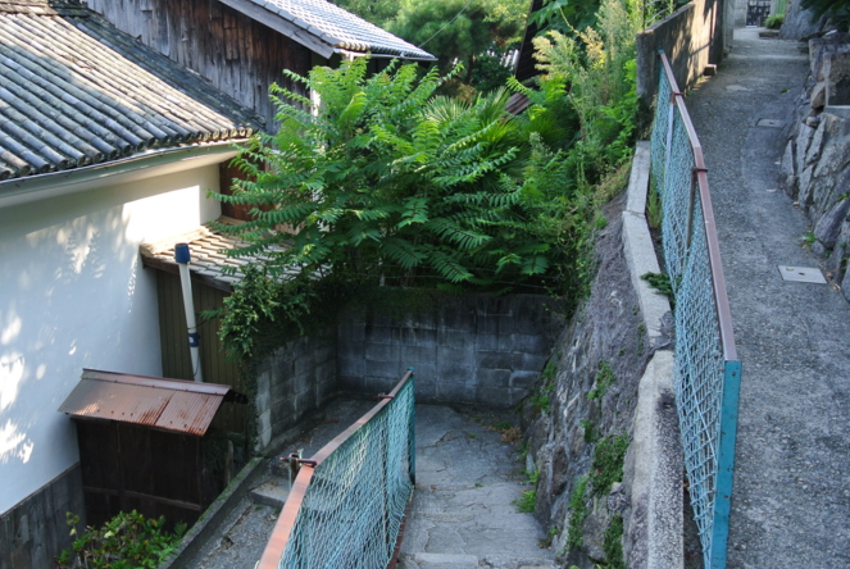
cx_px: 374
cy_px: 318
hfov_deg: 54.2
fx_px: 827
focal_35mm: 35
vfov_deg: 37.9
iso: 100
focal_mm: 11
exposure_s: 1/160
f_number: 3.5
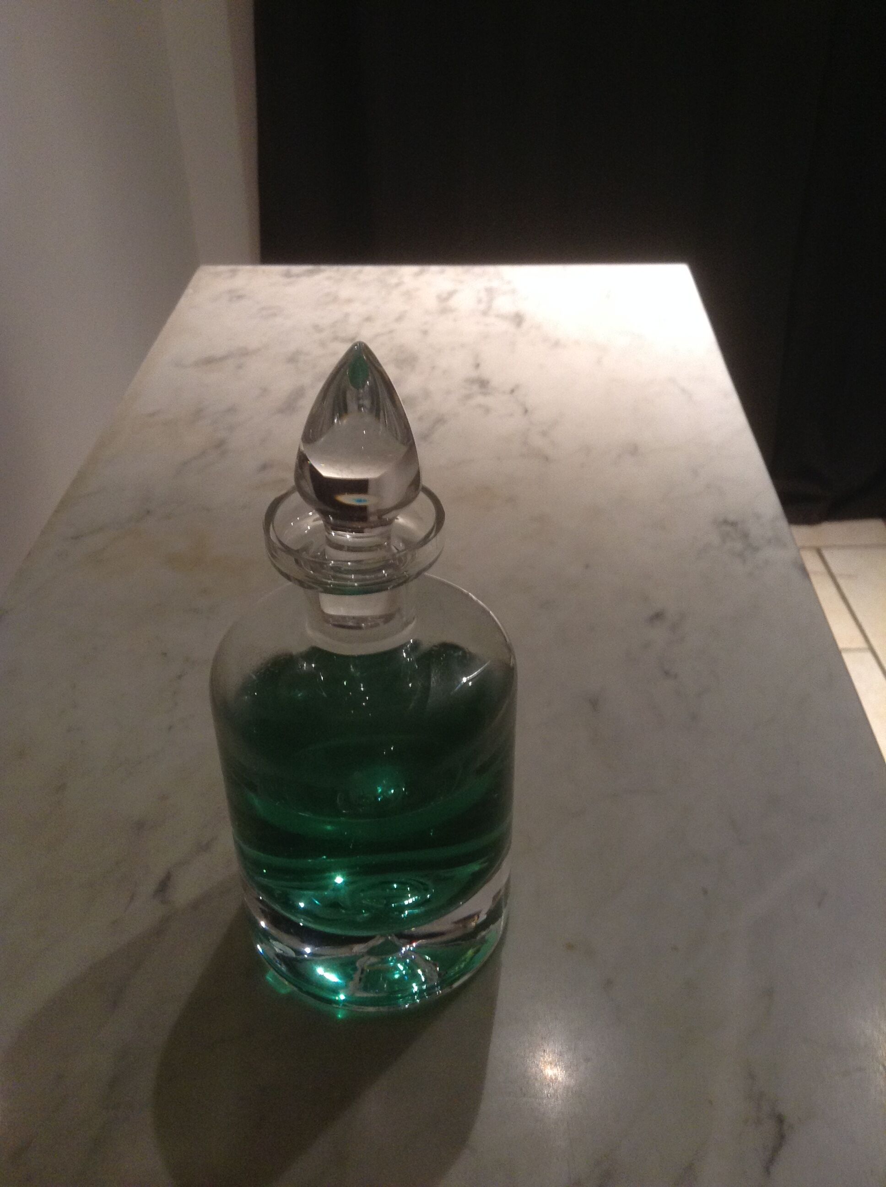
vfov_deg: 55.4
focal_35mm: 33
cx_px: 443
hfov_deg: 42.8
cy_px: 594
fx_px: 1129
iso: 100
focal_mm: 3.3
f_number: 2.4
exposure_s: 1/24
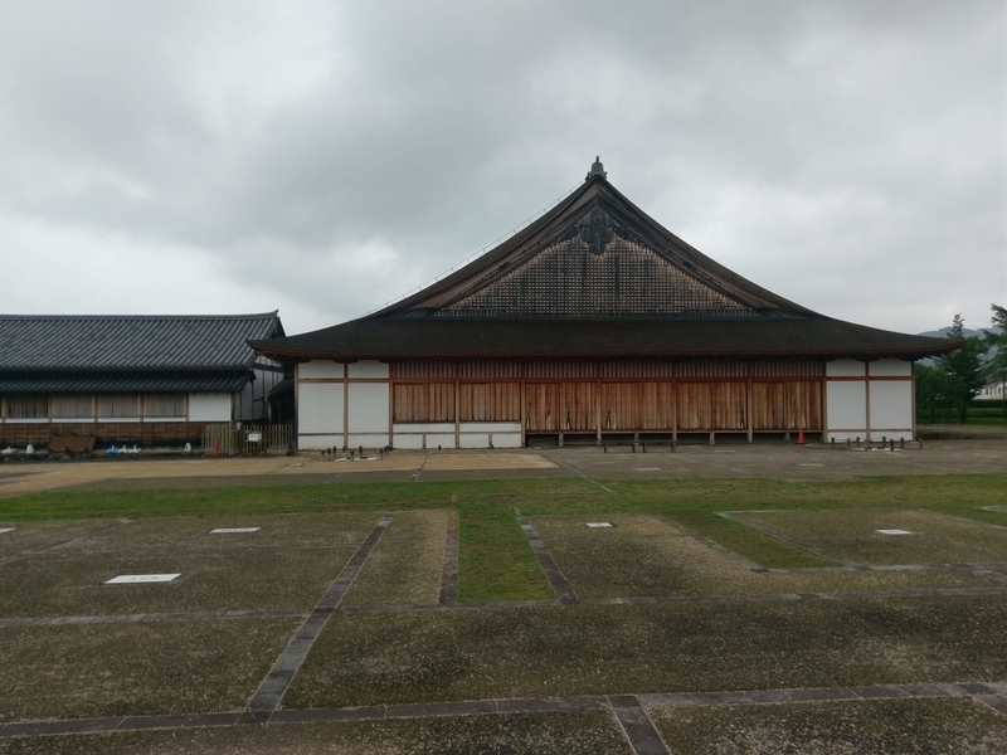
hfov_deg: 67.3
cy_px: 378
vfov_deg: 53.1
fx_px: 756
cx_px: 504
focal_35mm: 26
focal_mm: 4.58
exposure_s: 1/906
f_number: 1.8
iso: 100
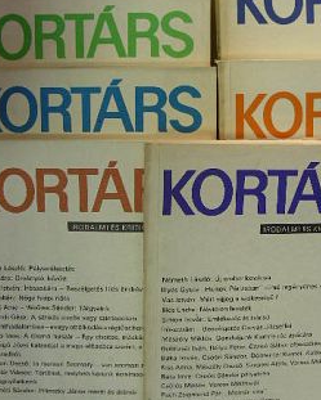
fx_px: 641
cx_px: 182
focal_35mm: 54
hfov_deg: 28.1
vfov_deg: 34.7
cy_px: 173
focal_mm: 6.3
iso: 100
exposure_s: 1/8.9
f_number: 3.5
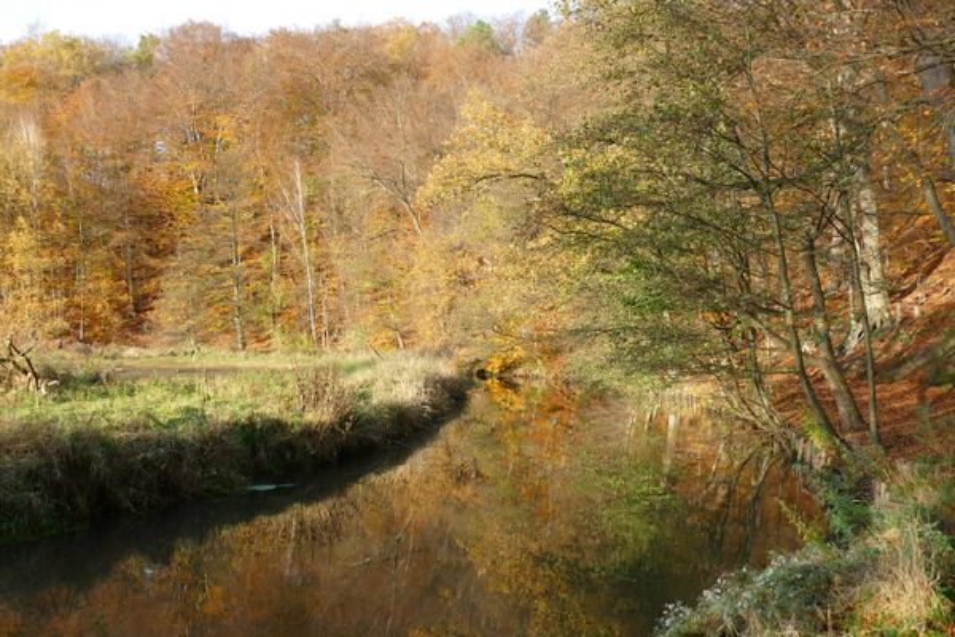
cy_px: 318
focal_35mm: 35
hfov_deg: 54.4
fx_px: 928
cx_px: 478
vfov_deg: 37.9
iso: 125
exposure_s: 1/250
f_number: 3.1
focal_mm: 12.64
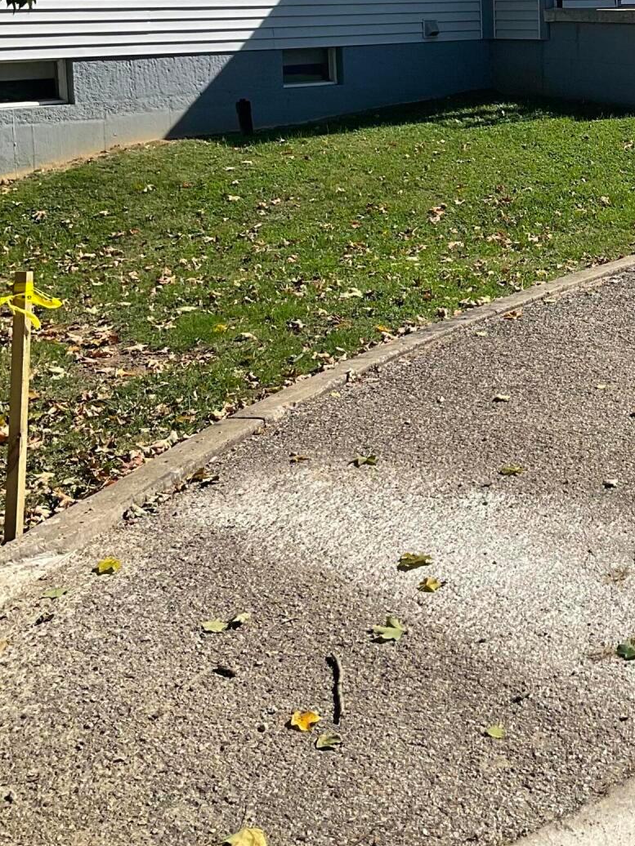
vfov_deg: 33.3
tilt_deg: -5.8
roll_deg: +0.6
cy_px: 161
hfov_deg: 25.1
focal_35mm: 56
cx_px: 600
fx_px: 1370
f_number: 1.8
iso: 16
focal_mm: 3
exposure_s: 1/1912
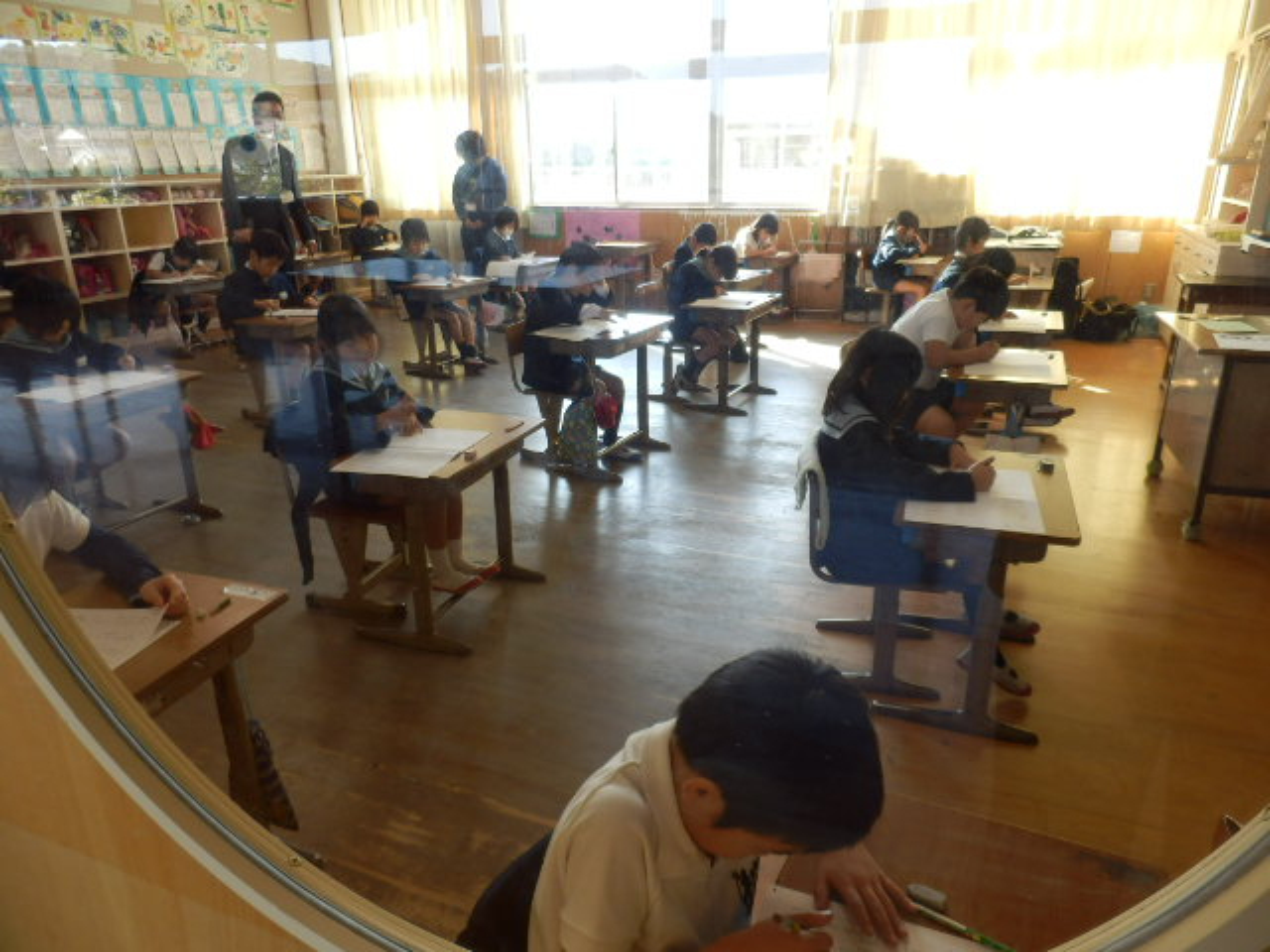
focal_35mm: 24
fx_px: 881
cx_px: 635
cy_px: 476
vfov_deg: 56.8
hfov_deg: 71.6
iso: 80
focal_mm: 4.2
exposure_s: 1/50
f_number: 3
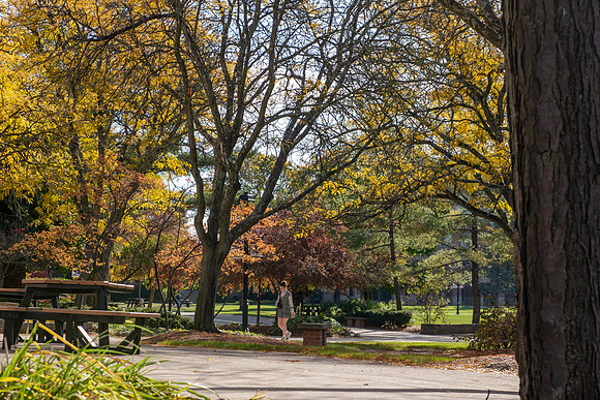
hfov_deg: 28.8
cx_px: 300
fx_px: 1167
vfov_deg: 19.5
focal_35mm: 70
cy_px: 200
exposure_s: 1/250
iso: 320
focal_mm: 70
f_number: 9
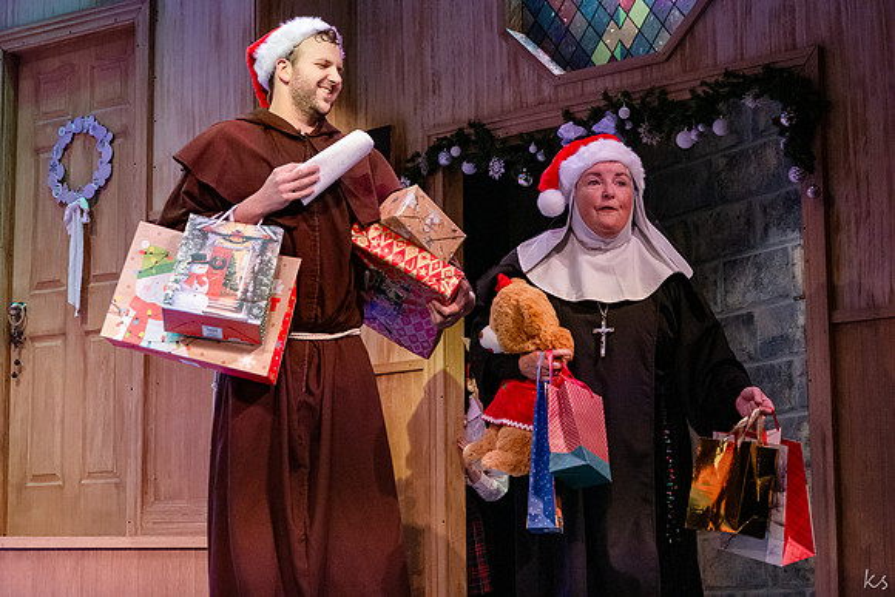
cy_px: 298
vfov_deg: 17.5
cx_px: 448
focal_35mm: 78
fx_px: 1940
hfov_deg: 26.0
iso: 8000
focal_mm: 52
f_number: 4
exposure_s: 1/1000
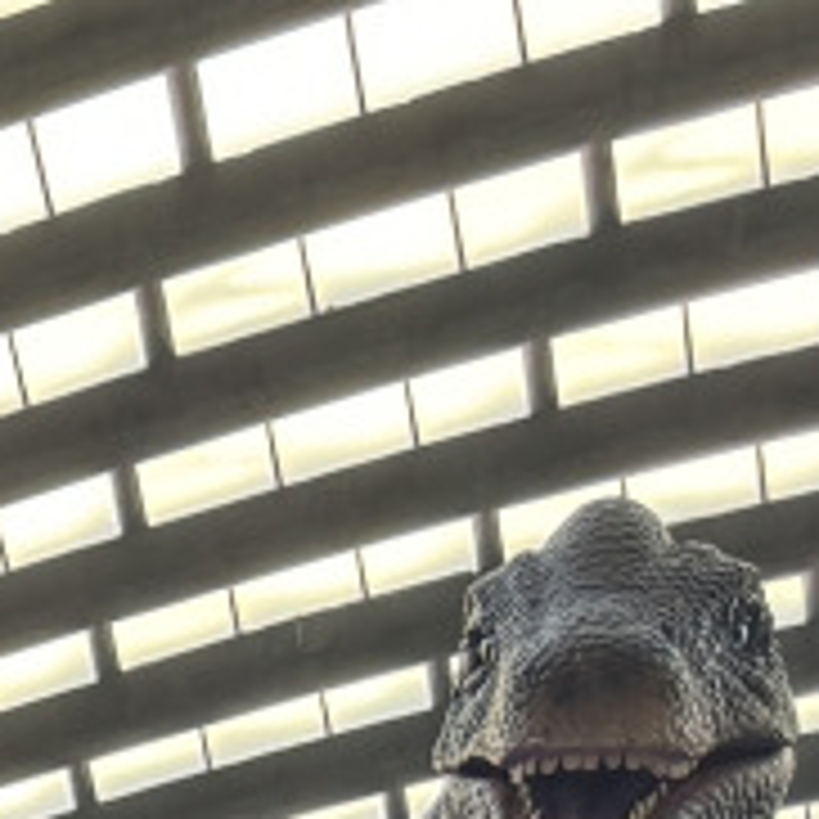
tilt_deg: +10.8
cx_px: -1904
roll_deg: -0.3
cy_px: 1728
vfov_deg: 8.8
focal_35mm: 187
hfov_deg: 7.7
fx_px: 5006
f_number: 1.78
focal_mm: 6.86
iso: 100
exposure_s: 1/158
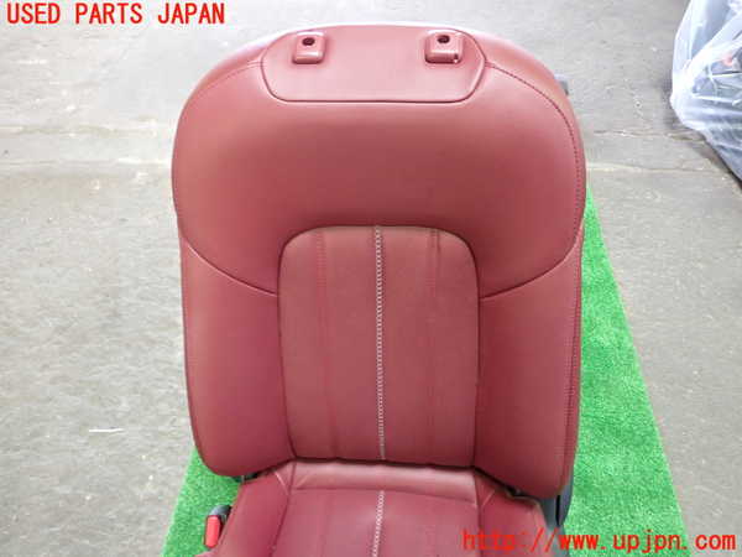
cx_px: 371
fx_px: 643
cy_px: 278
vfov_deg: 46.8
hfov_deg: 60.0
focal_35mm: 30
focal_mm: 5.4
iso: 500
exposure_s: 1/30
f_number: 2.3
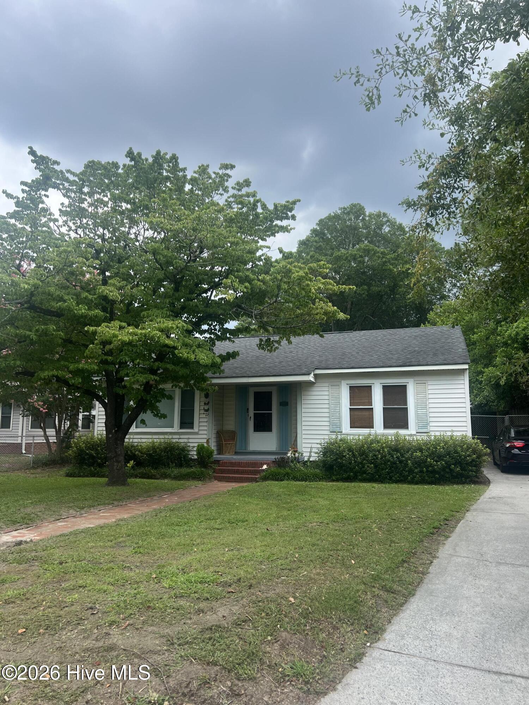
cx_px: 264
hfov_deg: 53.1
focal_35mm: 26
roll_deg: -0.2
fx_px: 530
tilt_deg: +10.4
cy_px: 352
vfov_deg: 67.3
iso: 50
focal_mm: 5.7
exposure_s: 1/1183
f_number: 1.5
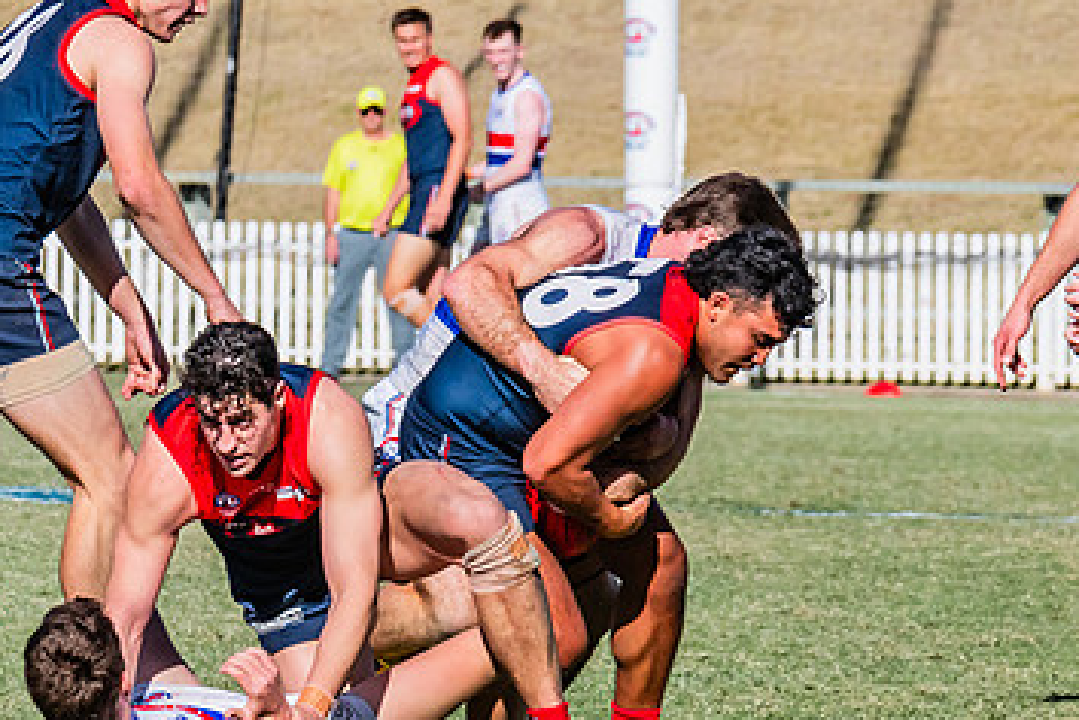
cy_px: 420
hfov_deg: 3.4
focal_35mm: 606
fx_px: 18170
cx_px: 512
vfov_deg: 2.3
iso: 800
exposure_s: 1/1600
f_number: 11
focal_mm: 250
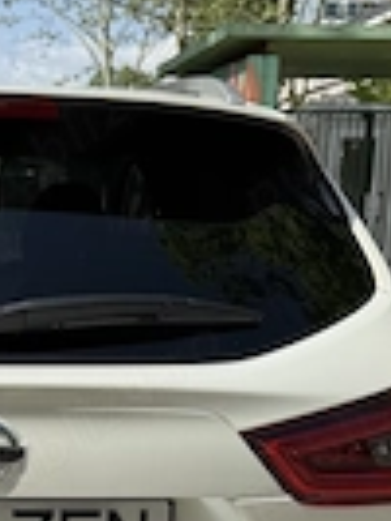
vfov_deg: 26.0
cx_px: -43
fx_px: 1083
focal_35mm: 72
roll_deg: -0.1
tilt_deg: -12.6
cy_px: 486
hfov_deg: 19.6
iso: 80
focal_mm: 6.76
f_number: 1.78
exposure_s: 1/5319
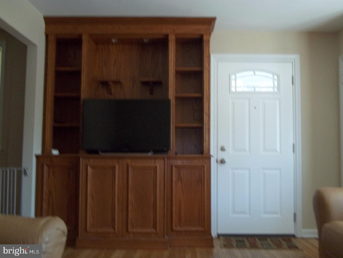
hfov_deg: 51.4
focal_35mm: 36
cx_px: 172
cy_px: 129
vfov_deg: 39.7
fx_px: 357
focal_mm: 6.5
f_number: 3.1
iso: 160
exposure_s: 1/30
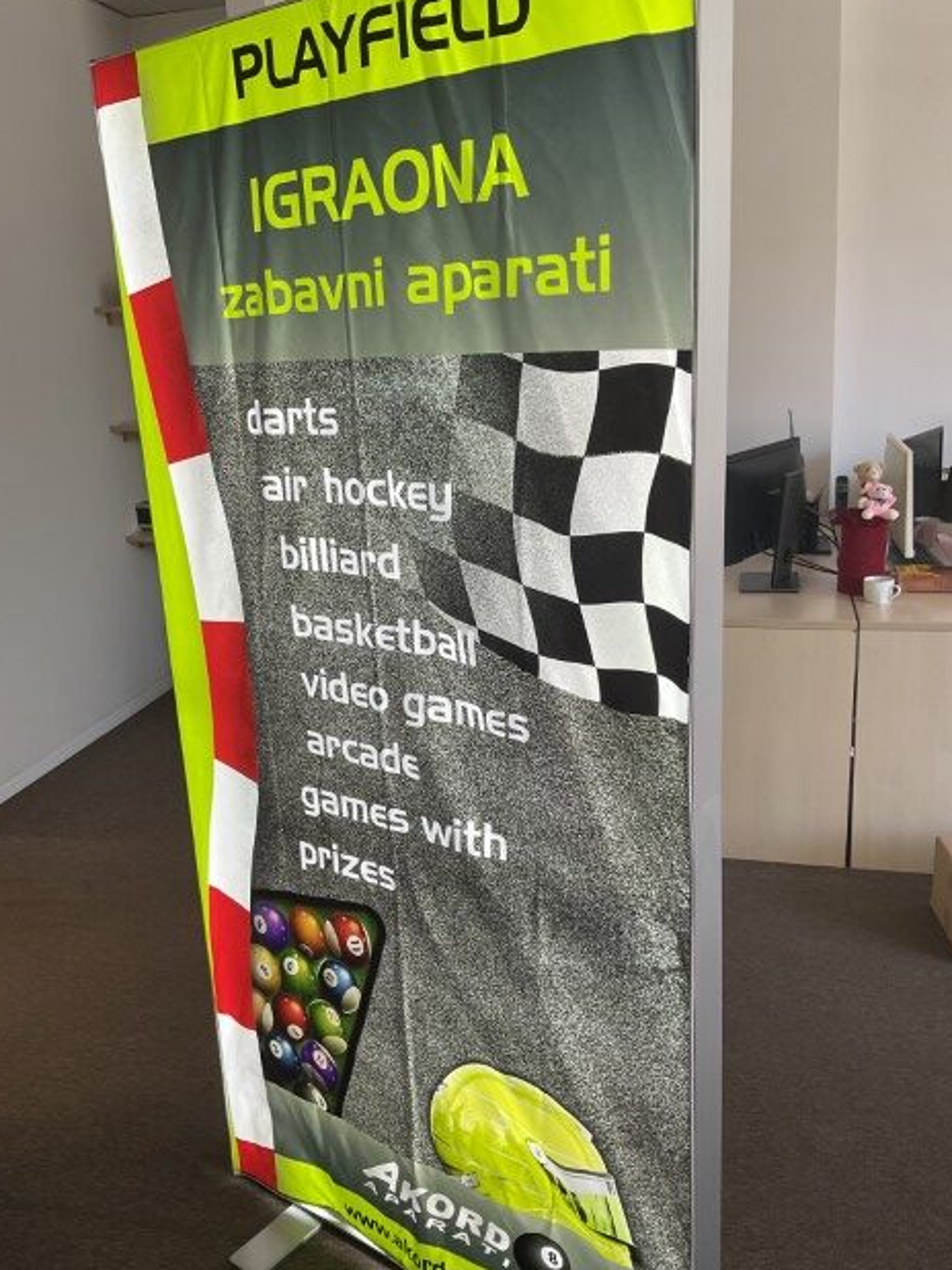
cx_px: 468
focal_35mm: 30
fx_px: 1100
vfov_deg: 60.0
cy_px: 646
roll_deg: +3.1
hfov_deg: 46.8
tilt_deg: -16.4
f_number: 1.8
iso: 40
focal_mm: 3
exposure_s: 1/60
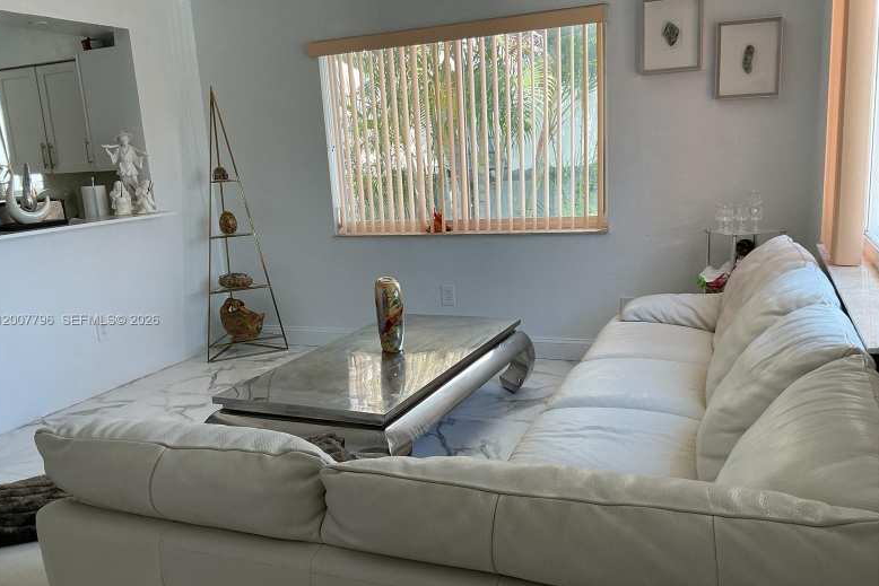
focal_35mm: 31
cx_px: 435
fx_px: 757
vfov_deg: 42.3
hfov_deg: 60.3
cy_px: 321
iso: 20
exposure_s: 1/100
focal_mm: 3
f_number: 1.8
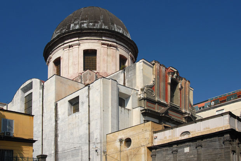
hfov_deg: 53.1
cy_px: 80
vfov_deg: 37.0
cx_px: 120
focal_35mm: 36
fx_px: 241
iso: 100
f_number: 5
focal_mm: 24
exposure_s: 1/400
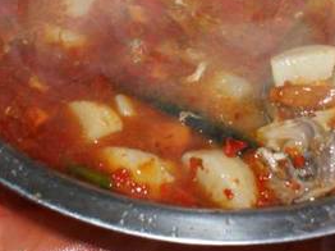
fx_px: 899
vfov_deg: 15.5
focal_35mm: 93
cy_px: -6
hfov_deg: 21.0
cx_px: 242
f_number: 5.6
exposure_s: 1/60
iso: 400
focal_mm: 22
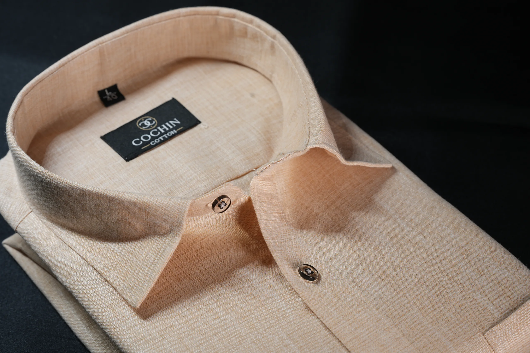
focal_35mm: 85
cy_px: 176
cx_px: 265
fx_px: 1251
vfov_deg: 16.1
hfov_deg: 23.9
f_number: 8
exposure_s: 1/10
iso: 100
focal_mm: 85
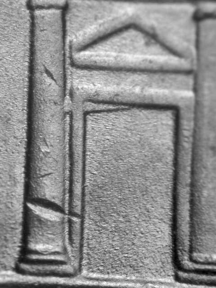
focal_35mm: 143
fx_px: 1190
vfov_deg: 13.8
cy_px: 144
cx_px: 108
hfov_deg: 10.4
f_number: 4.9
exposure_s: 1/22.7
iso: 100
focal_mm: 29.7
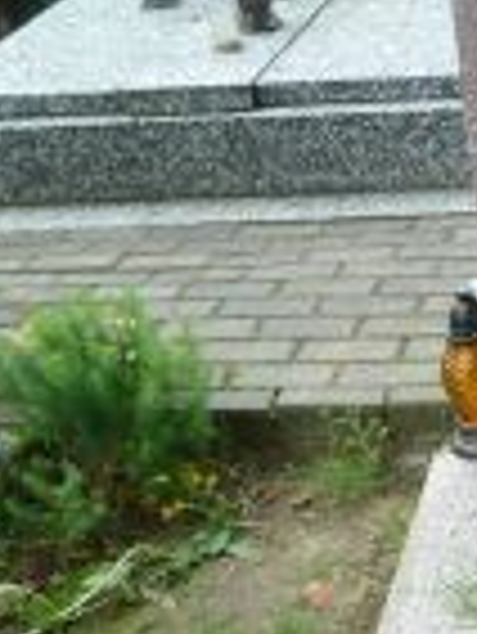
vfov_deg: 21.2
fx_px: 1559
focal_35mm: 85
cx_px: 711
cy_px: 787
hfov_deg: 16.0
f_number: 3.3
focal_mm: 4.1
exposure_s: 1/125
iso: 160
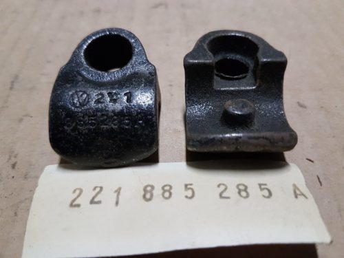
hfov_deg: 67.3
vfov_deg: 53.1
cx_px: 172
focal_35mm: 26
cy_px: 129
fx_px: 258
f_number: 1.7
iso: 200
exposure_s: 1/25
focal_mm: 4.2
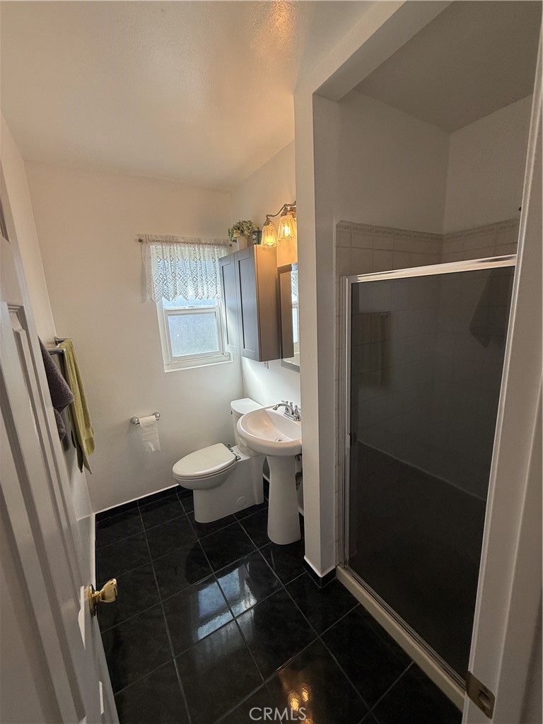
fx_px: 293
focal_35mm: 14
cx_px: 272
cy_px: 362
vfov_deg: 102.1
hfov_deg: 85.7
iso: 64
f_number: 2.2
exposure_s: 1/183
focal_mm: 2.22
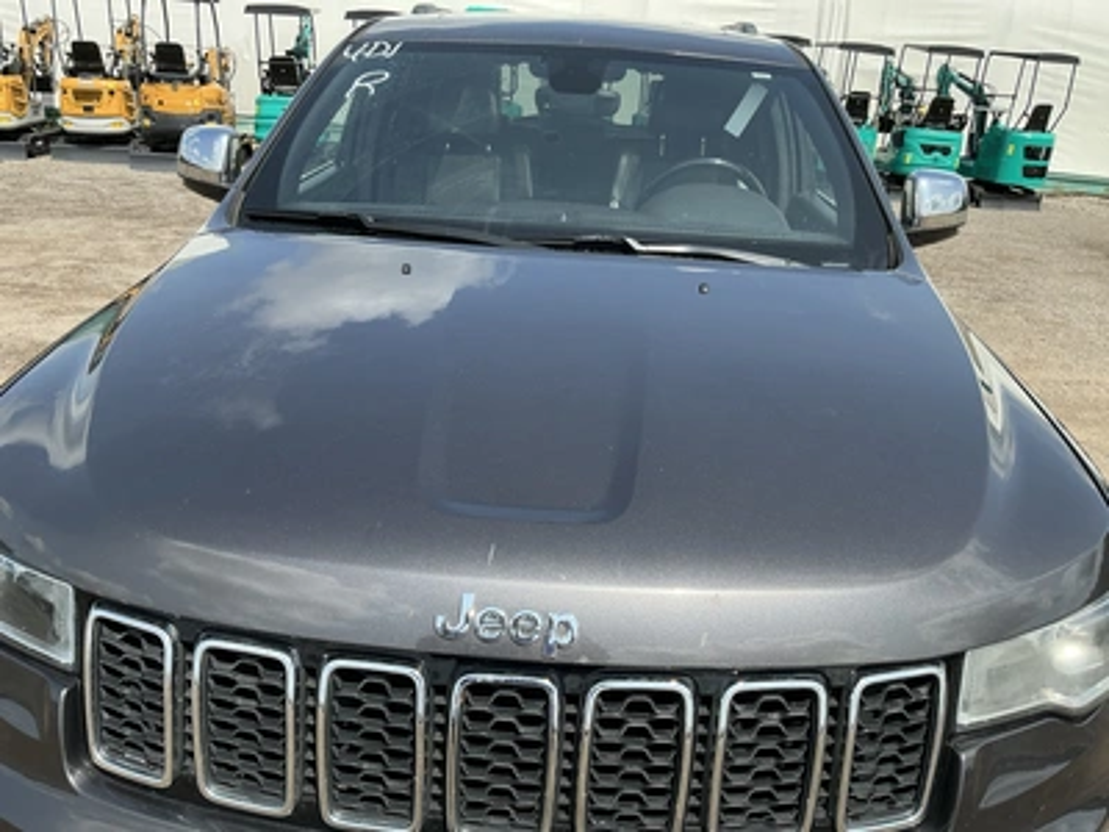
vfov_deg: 49.7
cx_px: 554
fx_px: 897
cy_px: 416
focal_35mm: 28
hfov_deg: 63.4
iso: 25
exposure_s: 1/1015
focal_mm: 3
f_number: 1.8
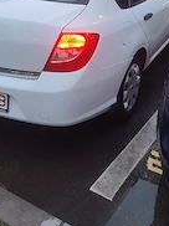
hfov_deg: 26.5
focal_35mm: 55
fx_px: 359
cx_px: 101
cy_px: 12
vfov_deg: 32.8
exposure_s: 1/20
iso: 387
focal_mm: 6.04
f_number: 1.9
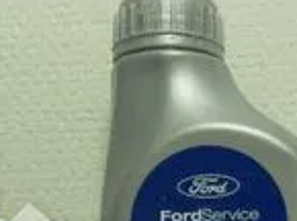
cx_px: 221
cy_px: 309
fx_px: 796
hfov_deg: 21.0
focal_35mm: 93
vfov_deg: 14.9
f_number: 3.2
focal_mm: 4.9
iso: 160
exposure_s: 1/50
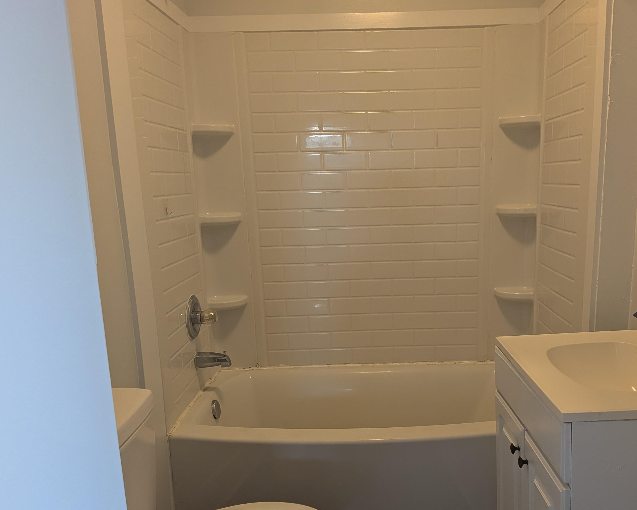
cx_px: 373
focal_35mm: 30
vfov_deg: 48.3
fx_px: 566
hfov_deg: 58.4
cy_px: 300
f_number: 1.7
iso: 142
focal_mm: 4.53
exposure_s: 1/120
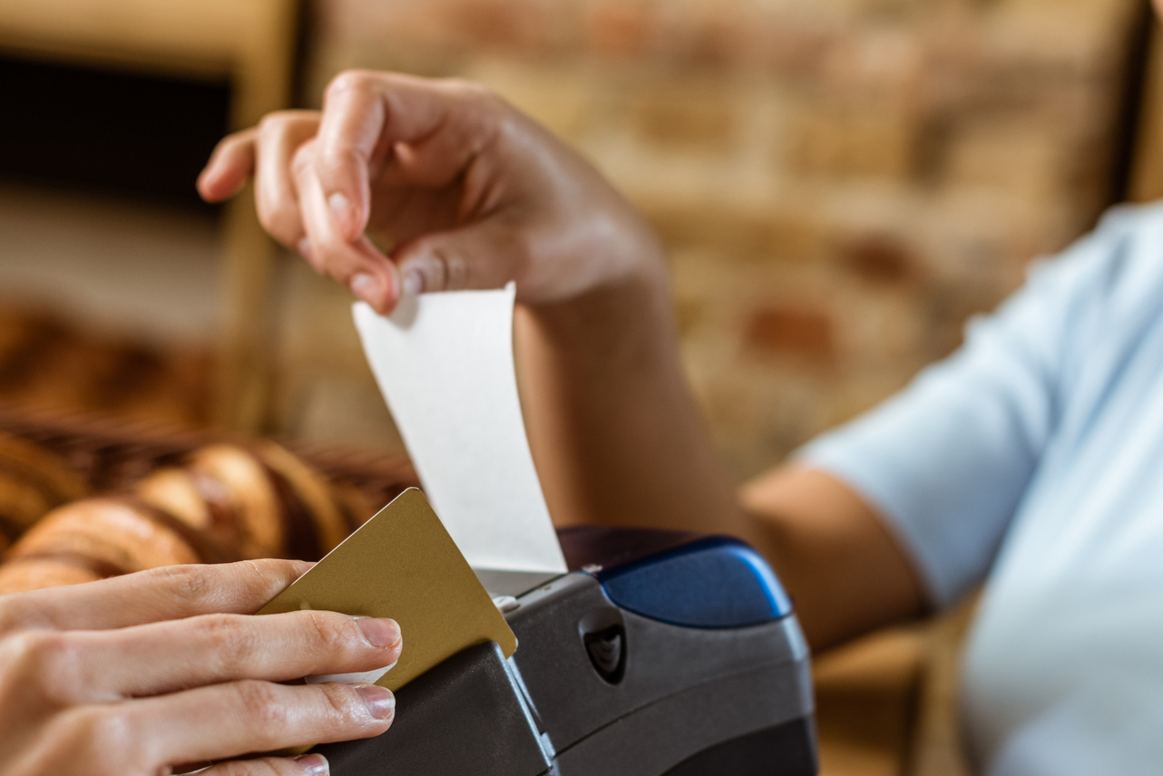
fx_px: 2521
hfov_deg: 25.9
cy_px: 517
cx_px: 670
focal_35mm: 78
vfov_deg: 17.5
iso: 200
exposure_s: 1/125
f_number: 2.8
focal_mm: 50
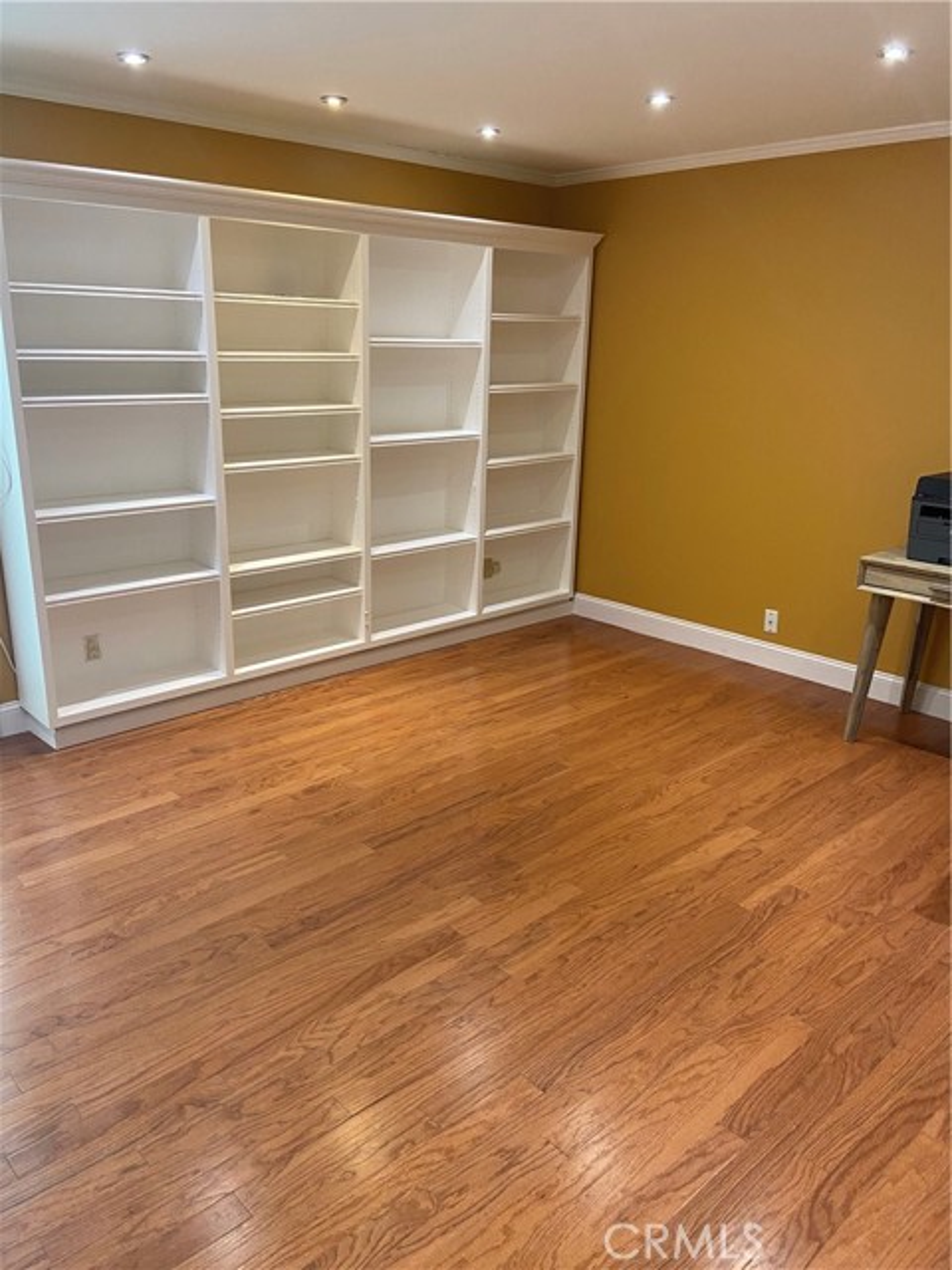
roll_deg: -1.6
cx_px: 476
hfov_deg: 53.1
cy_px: 635
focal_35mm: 26
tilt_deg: -17.0
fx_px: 953
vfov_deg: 67.3
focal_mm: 4.25
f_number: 1.8
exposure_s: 1/60
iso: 100
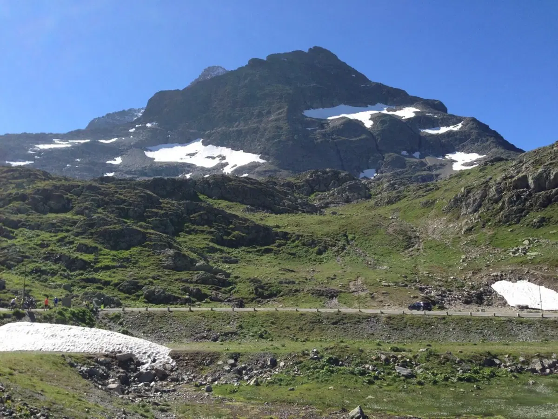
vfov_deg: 42.9
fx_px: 532
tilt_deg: +13.1
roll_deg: +1.2
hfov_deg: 55.4
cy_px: 210
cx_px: 279
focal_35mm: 33
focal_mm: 4.12
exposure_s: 1/1130
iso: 50
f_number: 2.4
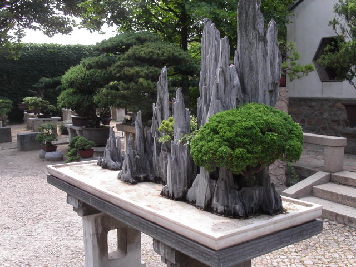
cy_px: 134
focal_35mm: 38
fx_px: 391
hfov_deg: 49.0
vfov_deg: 37.7
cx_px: 178
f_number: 6.7
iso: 100
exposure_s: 1/180
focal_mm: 7.8
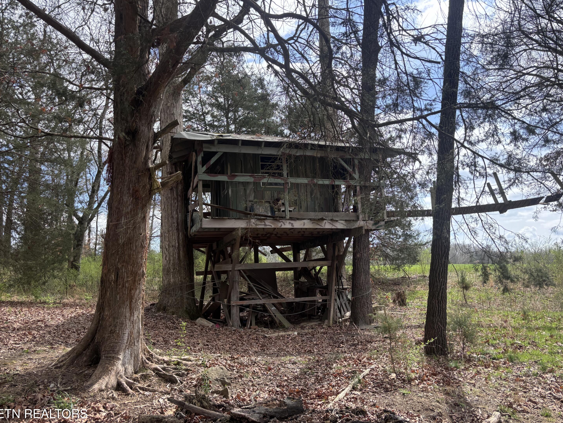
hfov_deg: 65.3
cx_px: 287
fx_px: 439
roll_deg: +3.1
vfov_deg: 51.4
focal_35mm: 27
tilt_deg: +8.4
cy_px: 214
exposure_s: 1/1248
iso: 50
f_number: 1.6
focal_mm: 5.96
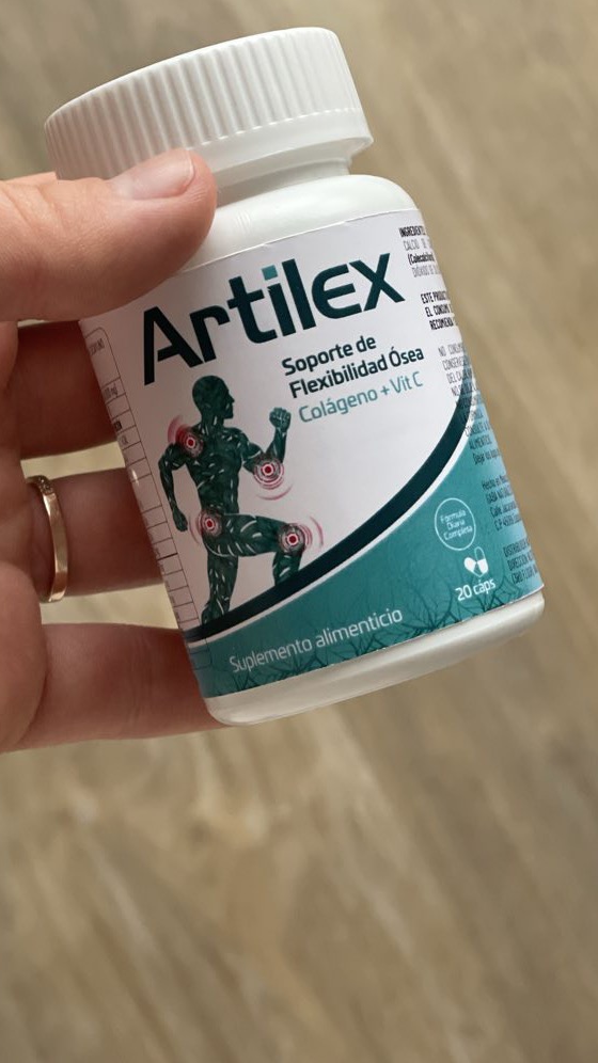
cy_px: 432
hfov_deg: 14.4
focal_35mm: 84
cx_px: 308
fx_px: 2369
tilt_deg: -79.0
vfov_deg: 25.3
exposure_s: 1/121
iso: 200
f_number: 2.2
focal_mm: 7.5
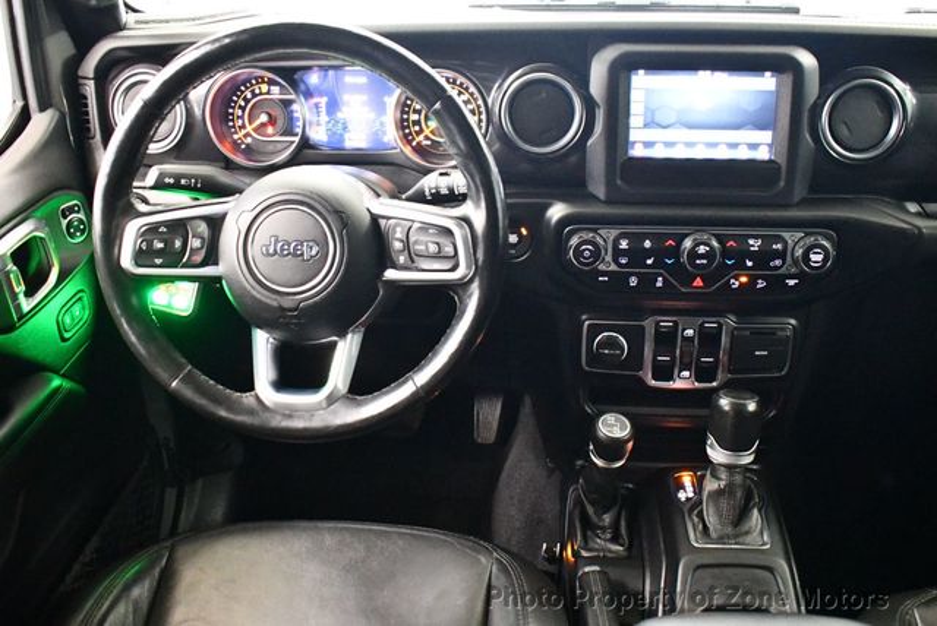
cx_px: 468
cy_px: 313
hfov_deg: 53.1
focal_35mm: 36
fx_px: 938
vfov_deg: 36.9
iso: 11400
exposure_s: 1/60
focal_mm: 18
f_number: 3.5
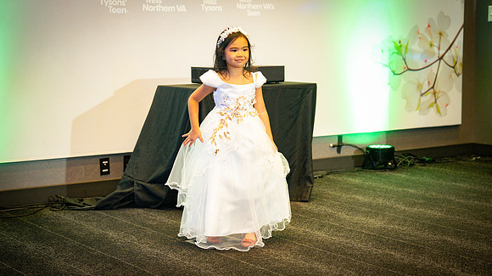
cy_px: 138
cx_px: 246
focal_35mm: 73
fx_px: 956
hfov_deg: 28.9
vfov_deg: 16.4
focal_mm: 70
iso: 3200
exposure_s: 1/125
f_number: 2.8
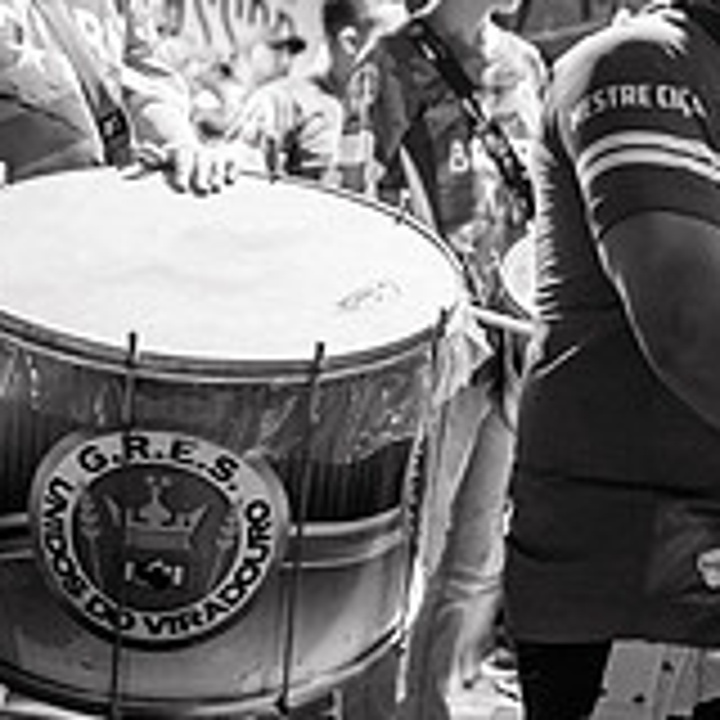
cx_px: 850
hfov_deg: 21.7
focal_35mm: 74
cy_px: 308
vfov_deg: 23.3
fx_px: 1741
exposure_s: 1/250
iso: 1600
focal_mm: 24
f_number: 1.8
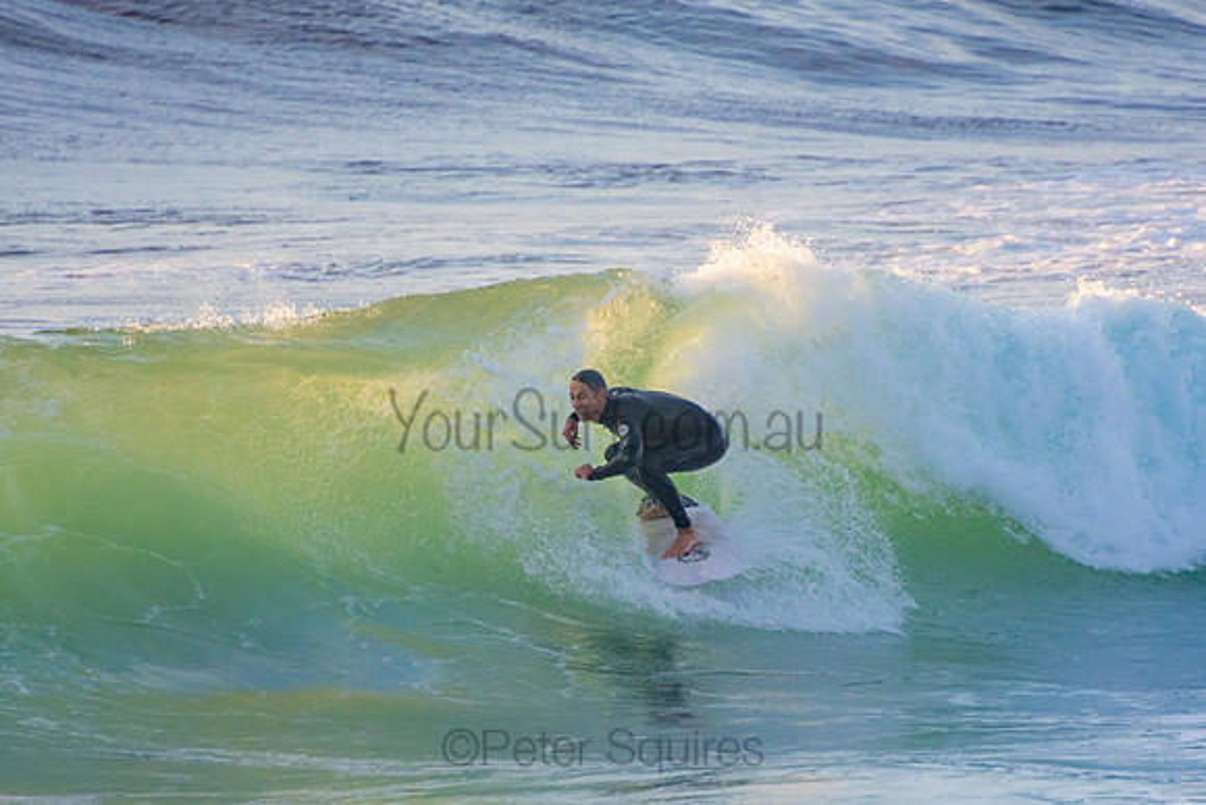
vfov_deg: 2.2
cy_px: 402
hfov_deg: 3.3
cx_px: 603
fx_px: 20819
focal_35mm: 621
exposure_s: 1/1250
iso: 800
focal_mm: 400
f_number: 5.6
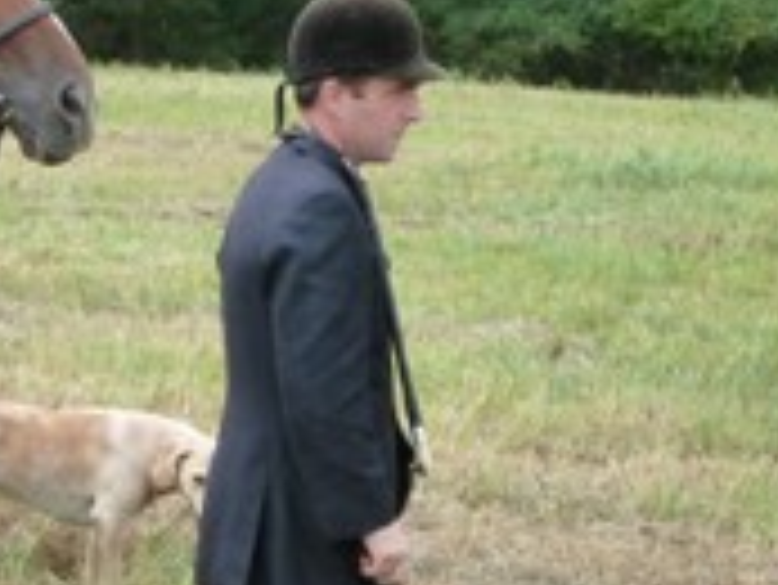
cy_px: 358
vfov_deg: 6.6
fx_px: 5060
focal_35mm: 225
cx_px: -193
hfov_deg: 8.7
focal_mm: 12.8
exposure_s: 1/250
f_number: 4.2
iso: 250
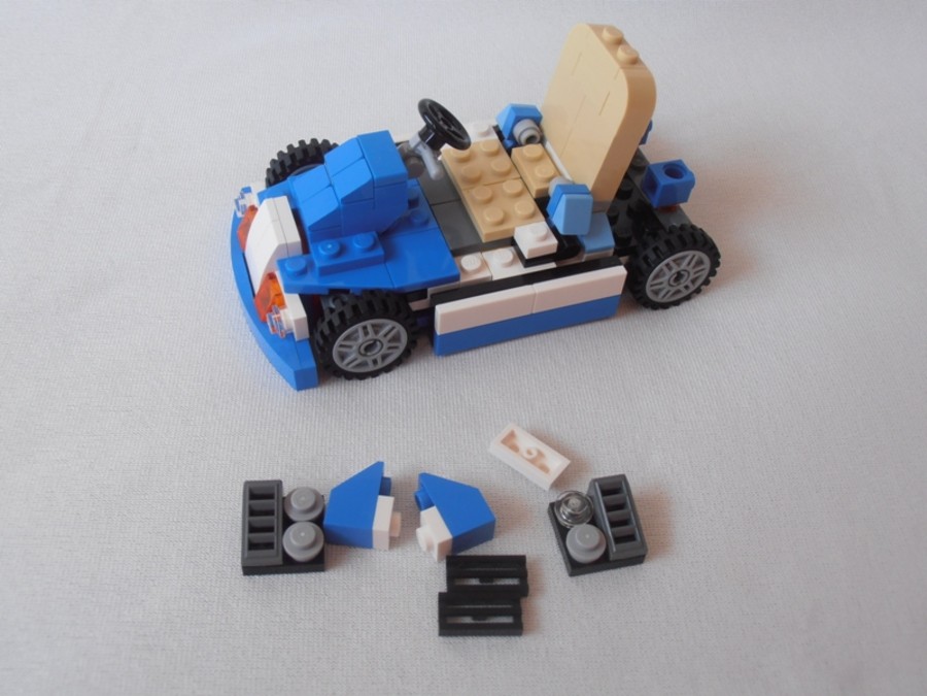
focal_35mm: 37
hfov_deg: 50.1
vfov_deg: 38.7
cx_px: 464
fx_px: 991
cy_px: 348
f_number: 3.9
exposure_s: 1/40
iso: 80
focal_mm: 6.61
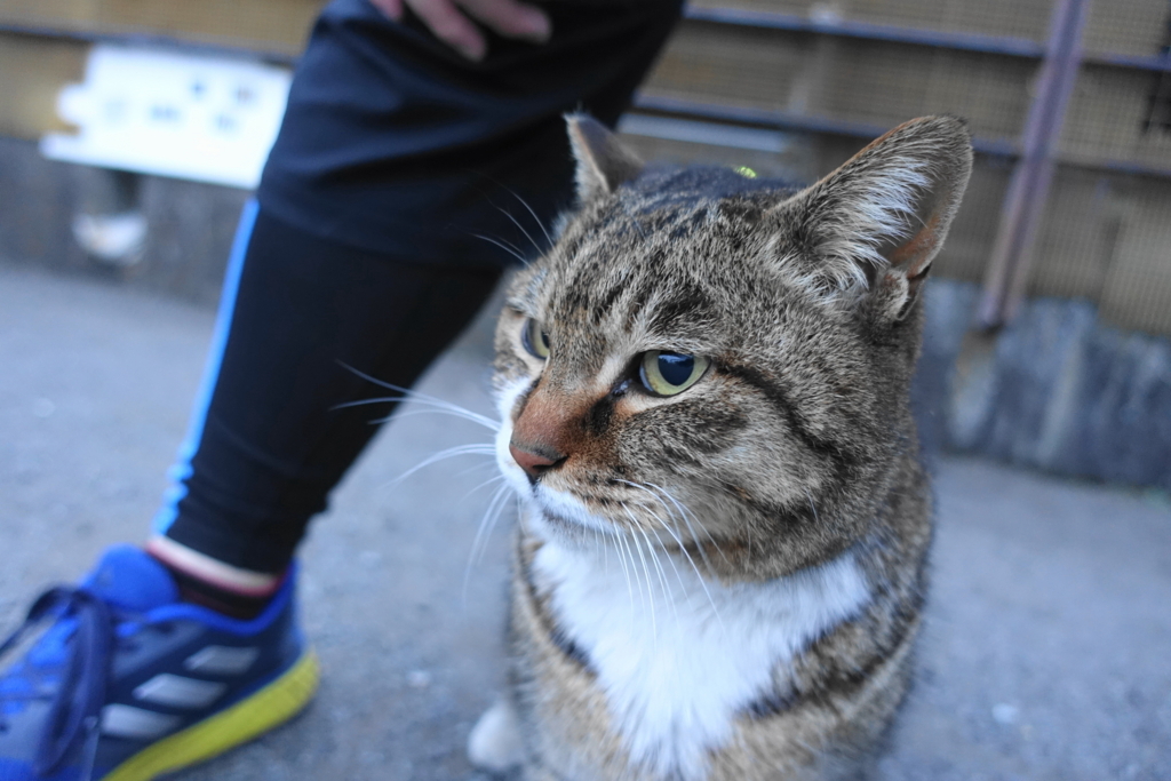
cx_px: 586
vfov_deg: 53.1
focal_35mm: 24
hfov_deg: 73.7
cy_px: 390
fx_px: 781
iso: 640
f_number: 1.8
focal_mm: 8.8
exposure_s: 1/30
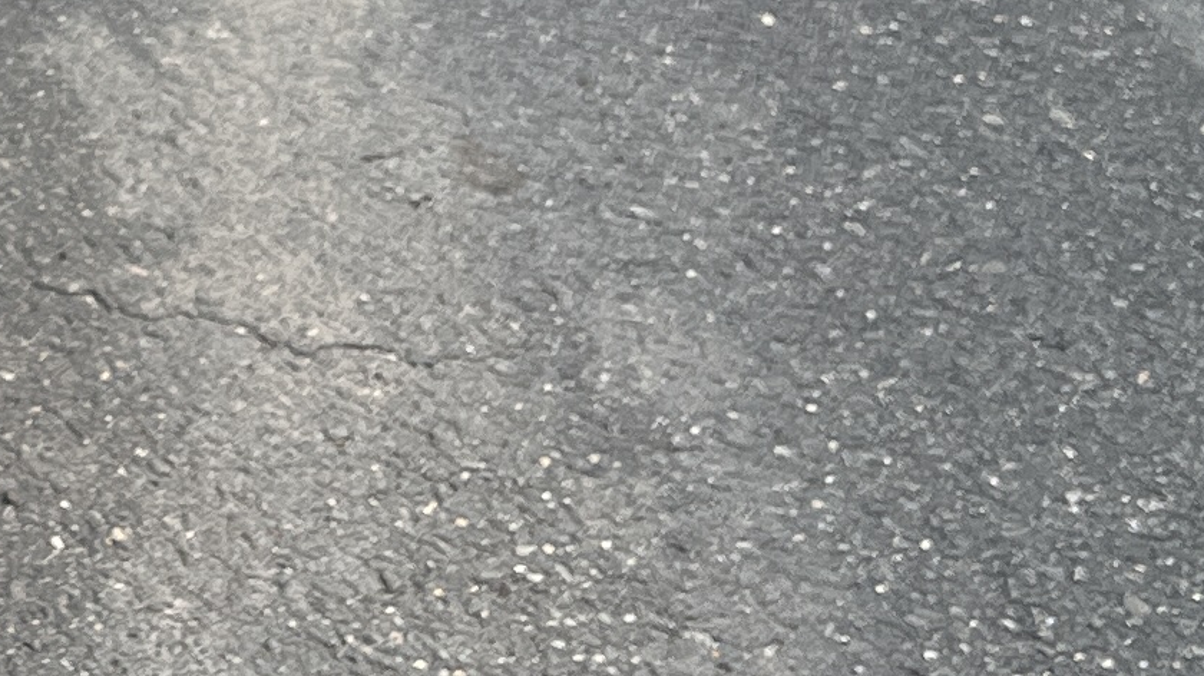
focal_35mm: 136
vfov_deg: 8.5
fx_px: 4341
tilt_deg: -25.2
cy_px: -564
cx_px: -754
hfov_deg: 14.4
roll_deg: -2.4
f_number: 1.5
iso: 50
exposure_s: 1/2404
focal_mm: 5.7
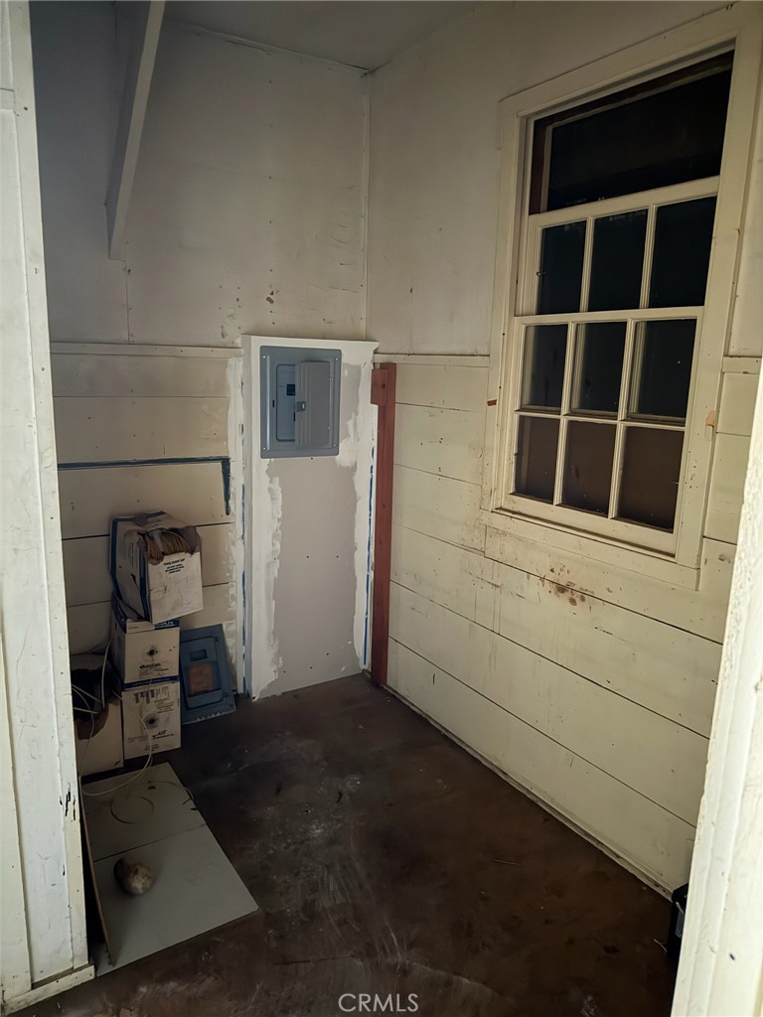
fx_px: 705
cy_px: 508
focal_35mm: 24
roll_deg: -2.4
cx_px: 382
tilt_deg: -12.1
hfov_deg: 56.8
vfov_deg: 71.6
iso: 2000
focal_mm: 6.76
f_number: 1.78
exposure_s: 1/9
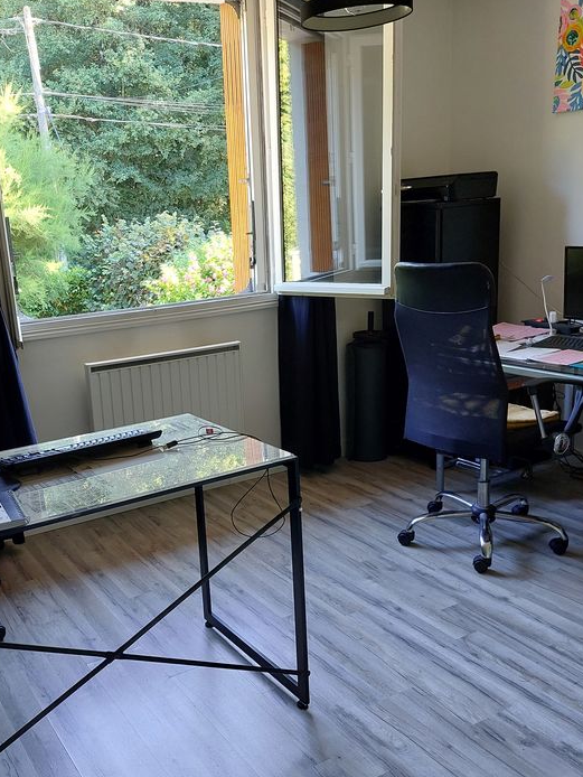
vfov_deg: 51.3
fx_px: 808
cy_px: 387
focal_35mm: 36
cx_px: 192
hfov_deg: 39.2
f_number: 1.8
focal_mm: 5.23
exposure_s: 1/50
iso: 100
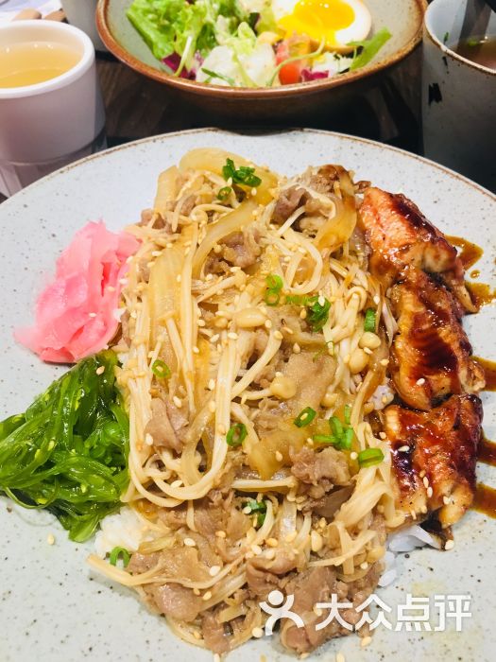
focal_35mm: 29
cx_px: 248
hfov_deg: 48.2
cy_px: 331
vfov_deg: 61.7
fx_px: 554
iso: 50
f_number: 2.2
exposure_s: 1/17
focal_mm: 4.15
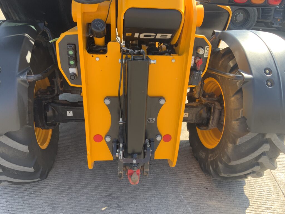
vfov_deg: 48.2
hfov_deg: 61.7
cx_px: 142
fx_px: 239
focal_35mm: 29
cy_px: 107
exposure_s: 1/191
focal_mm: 3
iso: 16
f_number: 1.8
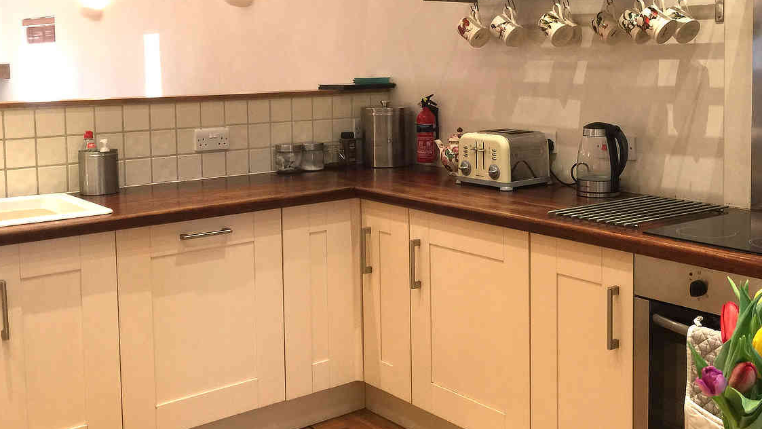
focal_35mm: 45
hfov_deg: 45.3
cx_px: 453
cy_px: 132
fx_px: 909
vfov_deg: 26.3
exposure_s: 1/17
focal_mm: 4.2
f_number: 2.2
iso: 100
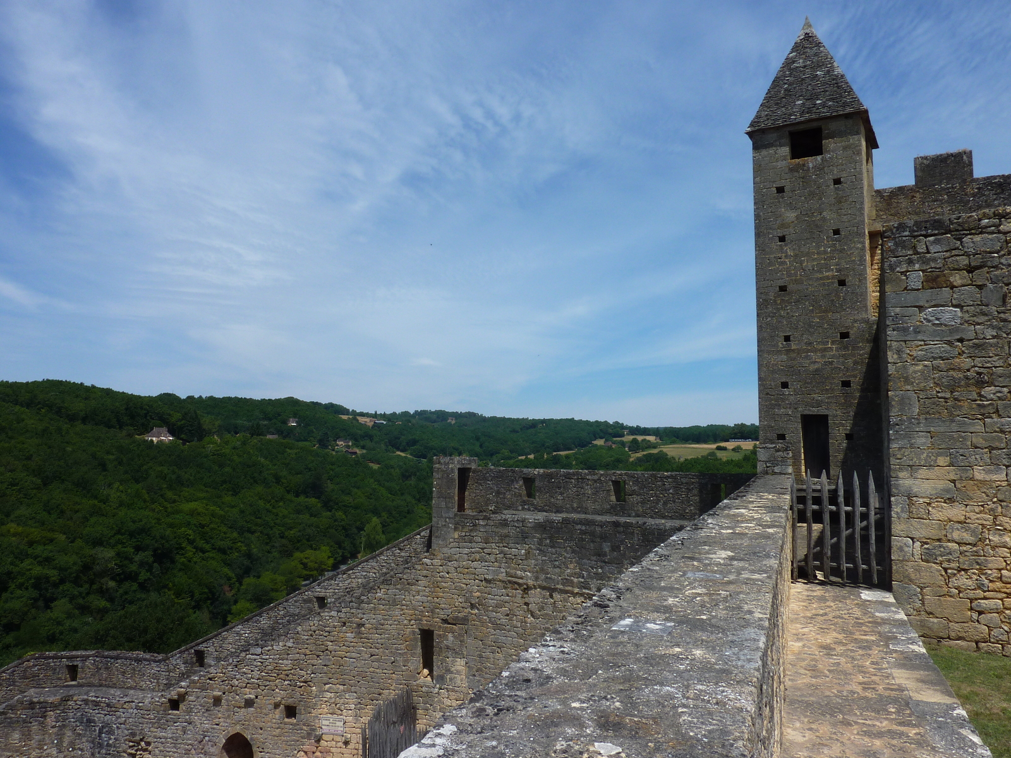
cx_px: 506
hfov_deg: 69.4
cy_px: 379
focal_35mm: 25
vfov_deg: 54.9
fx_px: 730
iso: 80
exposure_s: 1/500
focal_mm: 4.1
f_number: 5.6
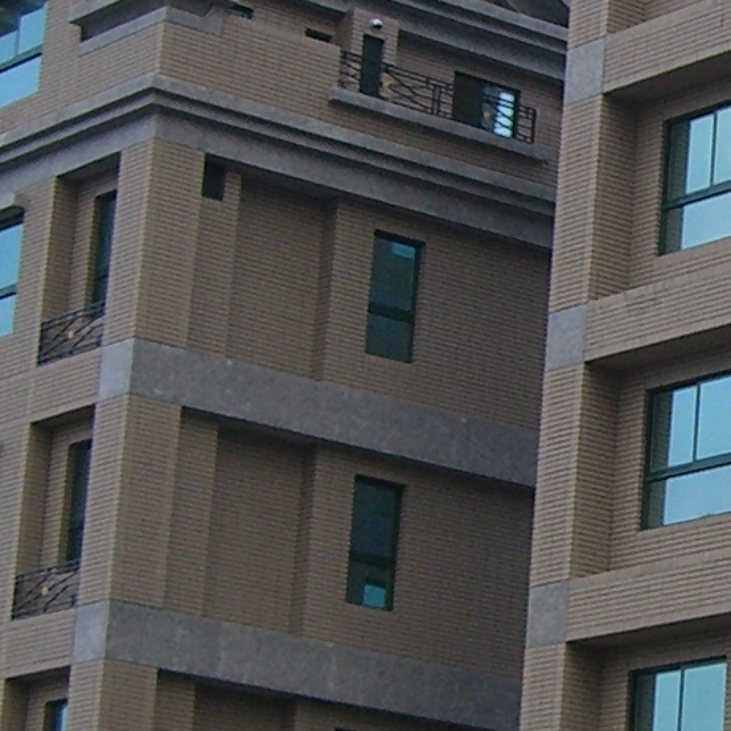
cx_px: 1043
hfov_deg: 10.0
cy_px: 337
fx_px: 4085
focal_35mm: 171
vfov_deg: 10.2
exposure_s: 1/200
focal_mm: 6.2
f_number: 4.3
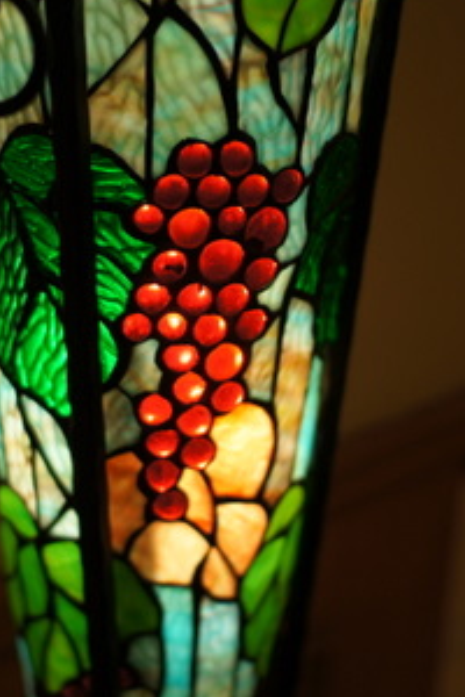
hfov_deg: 18.9
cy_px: 337
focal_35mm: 72
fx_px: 1395
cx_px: 232
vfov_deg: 28.1
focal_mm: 30
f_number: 1.4
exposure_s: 1/125
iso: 200
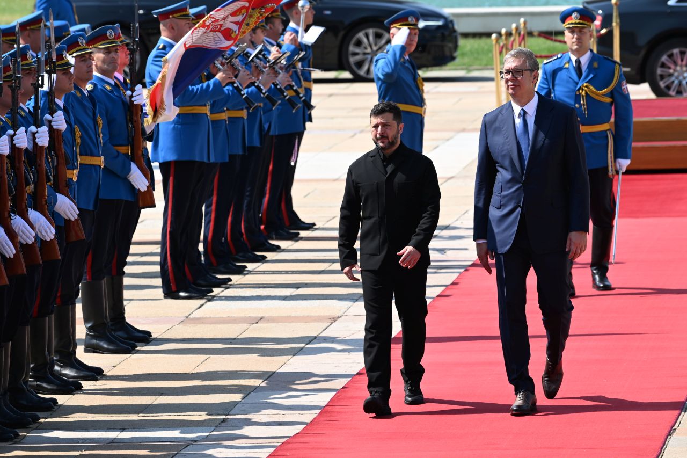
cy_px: 229
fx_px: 5724
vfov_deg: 4.6
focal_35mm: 300
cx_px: 344
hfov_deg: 6.9
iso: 200
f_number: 5.6
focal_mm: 200
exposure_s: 1/800
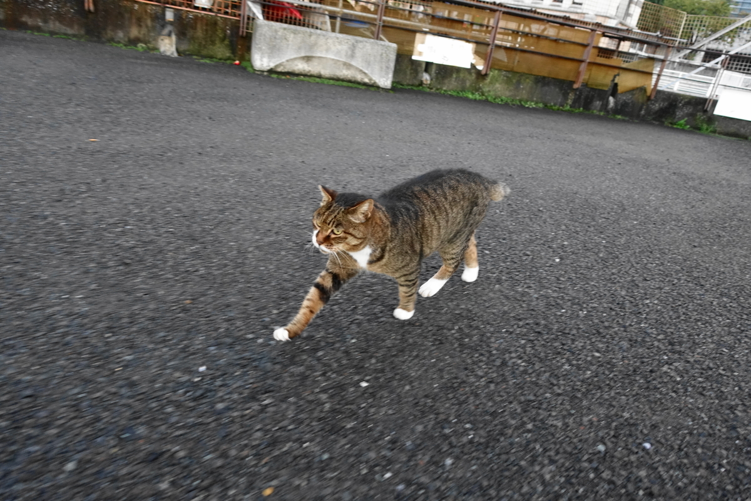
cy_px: 250
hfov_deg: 73.7
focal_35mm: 24
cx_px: 376
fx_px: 501
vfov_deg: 53.1
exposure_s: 1/200
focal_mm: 8.8
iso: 800
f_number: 2.8
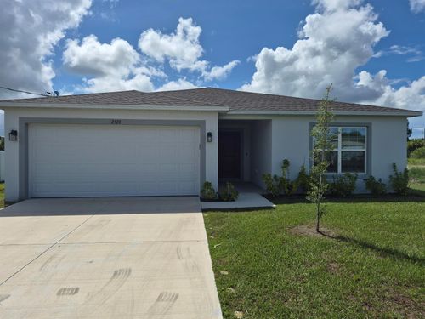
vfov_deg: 58.9
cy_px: 160
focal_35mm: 23
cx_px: 212
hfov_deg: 73.9
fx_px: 282
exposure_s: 1/7696
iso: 50
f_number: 1.8
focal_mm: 5.4
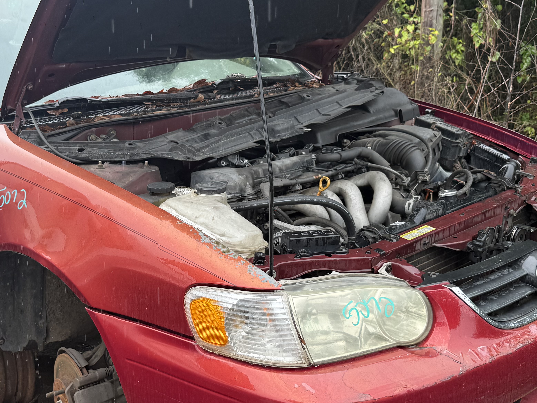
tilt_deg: -14.1
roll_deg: +2.2
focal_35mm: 44
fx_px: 683
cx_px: 178
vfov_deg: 32.8
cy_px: 241
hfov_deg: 42.4
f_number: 1.78
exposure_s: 1/327
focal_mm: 6.76
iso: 80
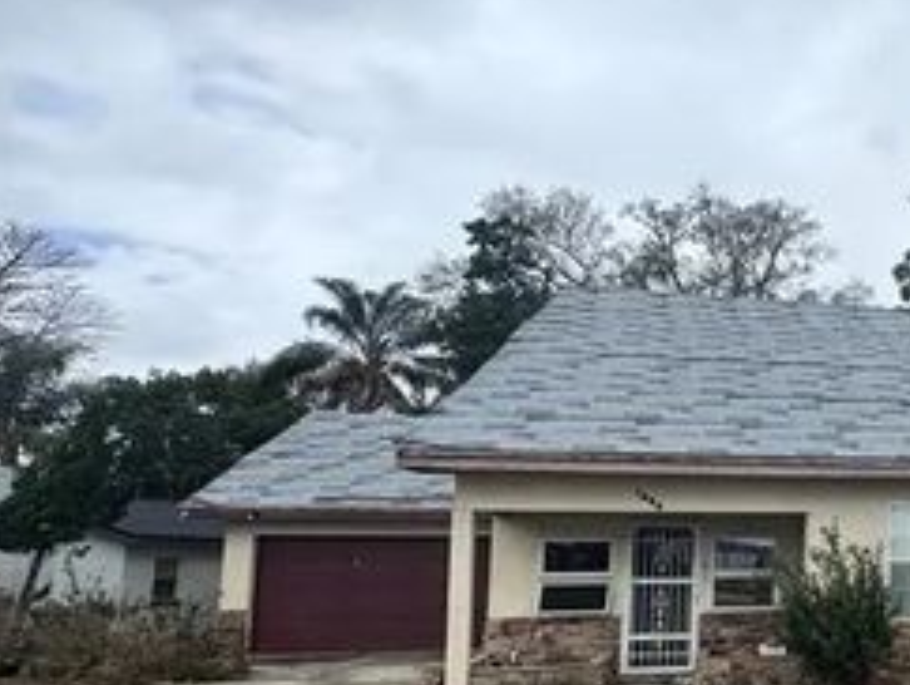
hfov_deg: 38.3
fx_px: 974
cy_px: 455
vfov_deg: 38.3
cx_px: 1072
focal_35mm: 37
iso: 50
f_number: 2.2
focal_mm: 2.22
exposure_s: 1/1976
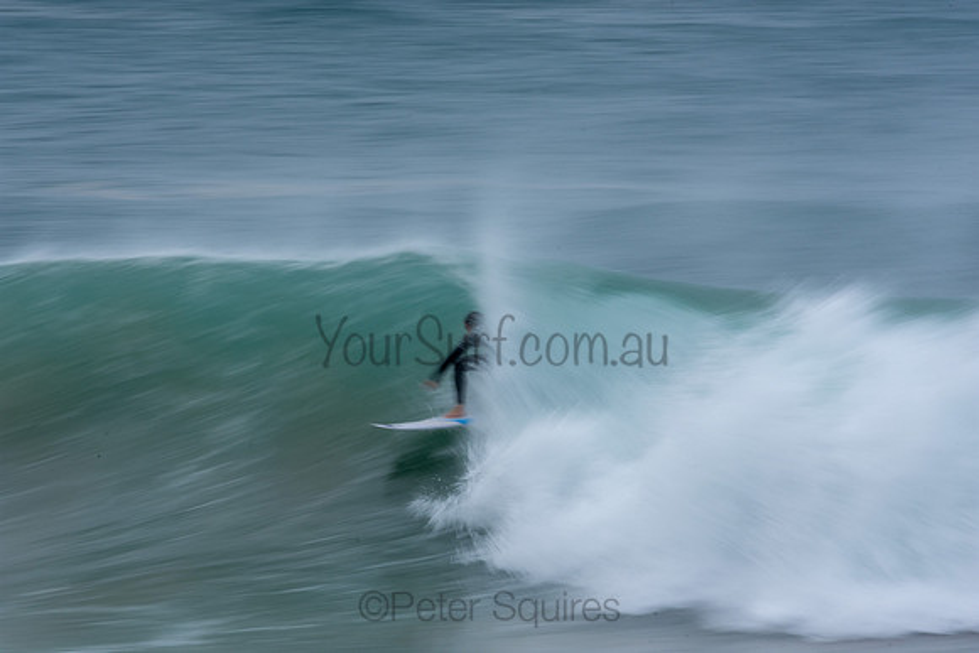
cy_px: 326
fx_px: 20400
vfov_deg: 1.8
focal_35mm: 750
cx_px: 490
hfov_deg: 2.7
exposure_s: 1/20
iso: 100
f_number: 29
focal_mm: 500
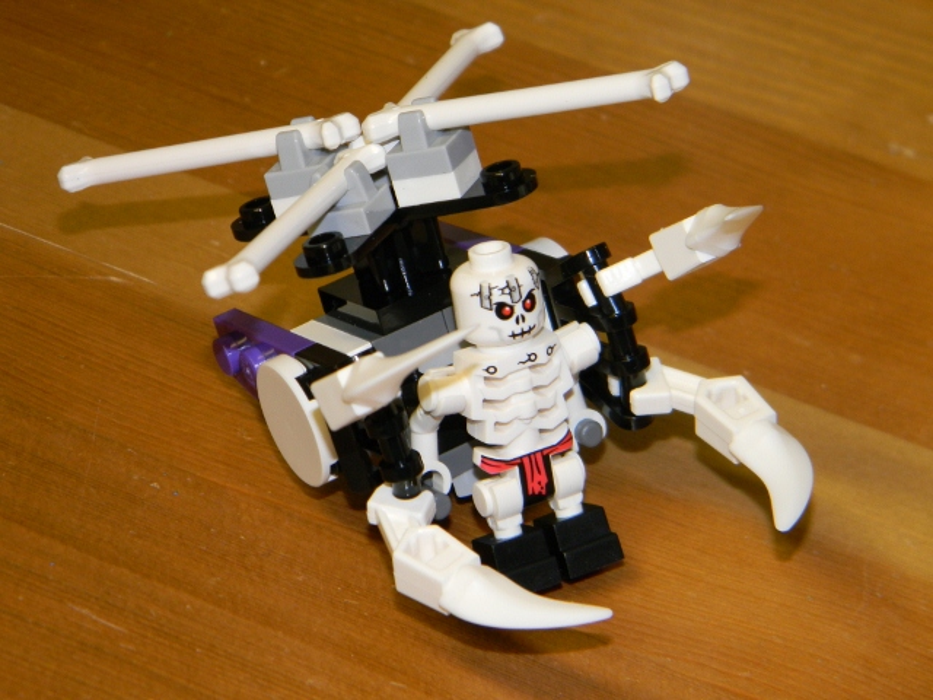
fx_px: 3989
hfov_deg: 13.3
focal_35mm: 148
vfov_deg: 10.0
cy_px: 350
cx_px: 466
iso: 200
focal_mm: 26.8
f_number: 5
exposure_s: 1/30
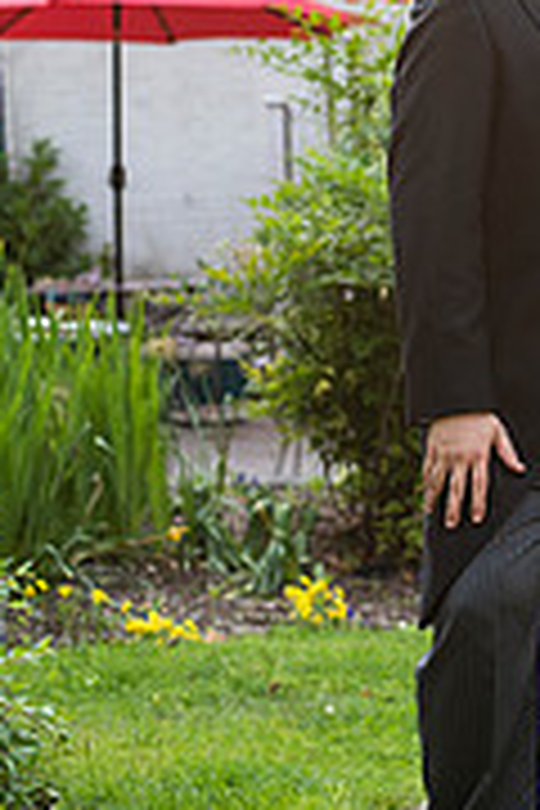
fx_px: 2812
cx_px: 612
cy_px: 54
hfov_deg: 10.8
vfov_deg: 16.1
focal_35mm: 125
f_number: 3.2
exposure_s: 1/1250
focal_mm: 50
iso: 400
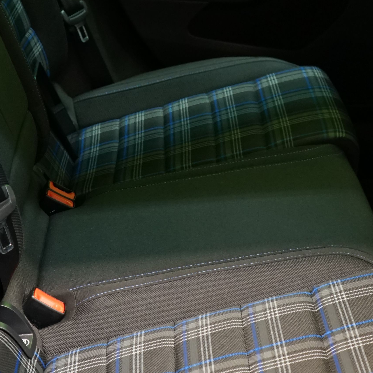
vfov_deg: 20.6
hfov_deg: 20.6
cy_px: 117
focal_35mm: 84
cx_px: 208
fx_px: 1024
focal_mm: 28
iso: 1600
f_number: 3.5
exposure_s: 1/30
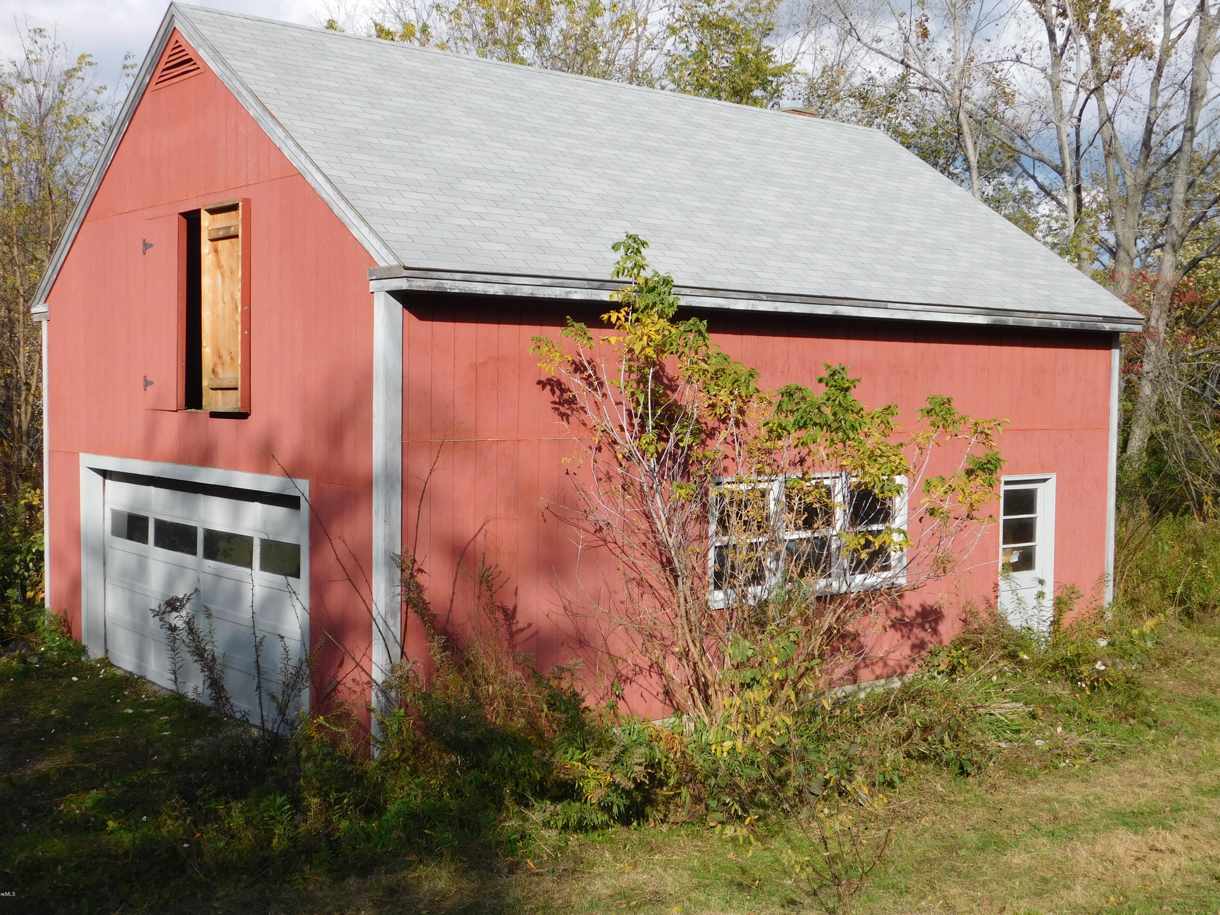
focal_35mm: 41
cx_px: 606
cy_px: 454
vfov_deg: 35.1
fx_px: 1445
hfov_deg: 45.8
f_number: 3.6
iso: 125
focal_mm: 7.1
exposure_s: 1/1000
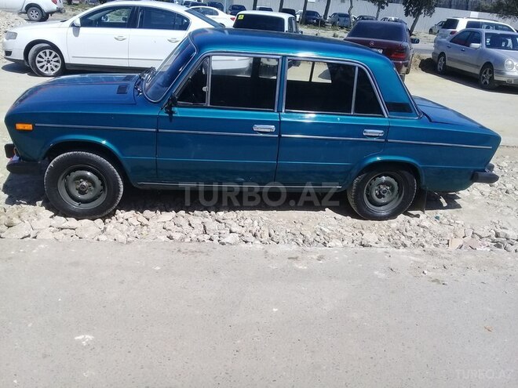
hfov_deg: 58.4
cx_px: 259
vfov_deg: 45.4
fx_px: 464
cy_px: 194
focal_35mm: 31
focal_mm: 3.3
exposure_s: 1/1715
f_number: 2.2
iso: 50
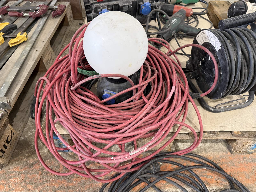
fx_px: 177
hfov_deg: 71.6
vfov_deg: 56.8
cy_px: 96
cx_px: 128
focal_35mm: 24
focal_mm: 6.76
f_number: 1.78
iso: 200
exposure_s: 1/76
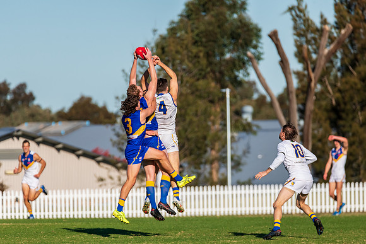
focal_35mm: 450
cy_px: 122
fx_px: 4576
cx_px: 183
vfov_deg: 3.1
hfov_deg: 4.6
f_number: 8
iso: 800
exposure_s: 1/3200
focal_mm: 450
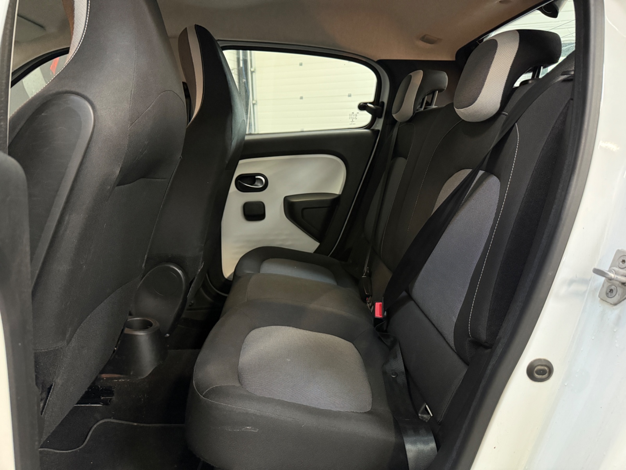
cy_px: 235
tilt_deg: -12.6
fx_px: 434
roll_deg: +0.6
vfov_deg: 56.8
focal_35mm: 24
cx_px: 313
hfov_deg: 71.6
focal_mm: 6.76
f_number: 1.78
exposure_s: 1/33
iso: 1000
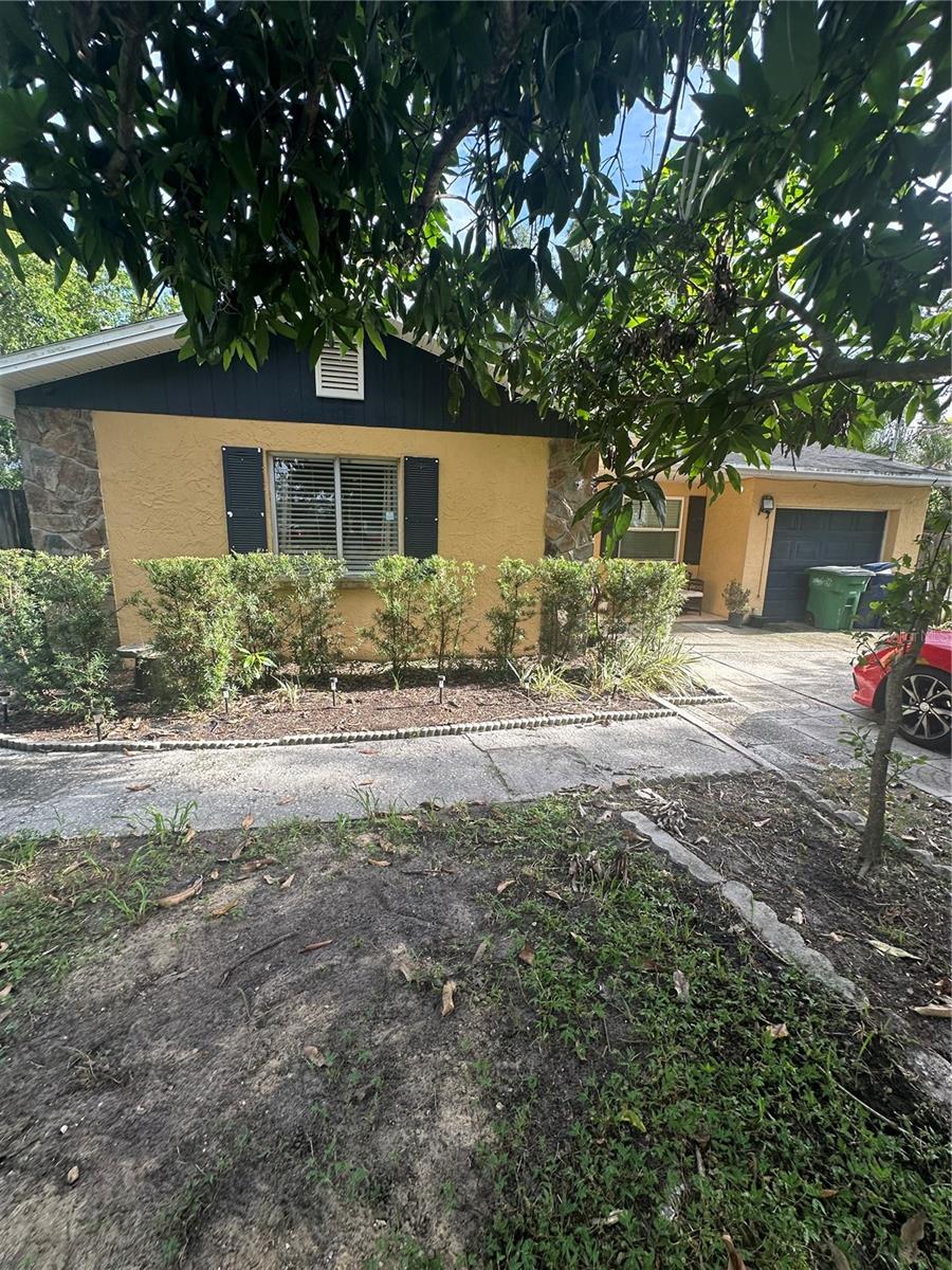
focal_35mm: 14
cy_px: 635
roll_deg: -1.7
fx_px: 513
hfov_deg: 85.7
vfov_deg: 102.1
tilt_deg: -8.4
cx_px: 476
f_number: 2.2
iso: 40
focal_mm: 2.22
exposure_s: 1/281
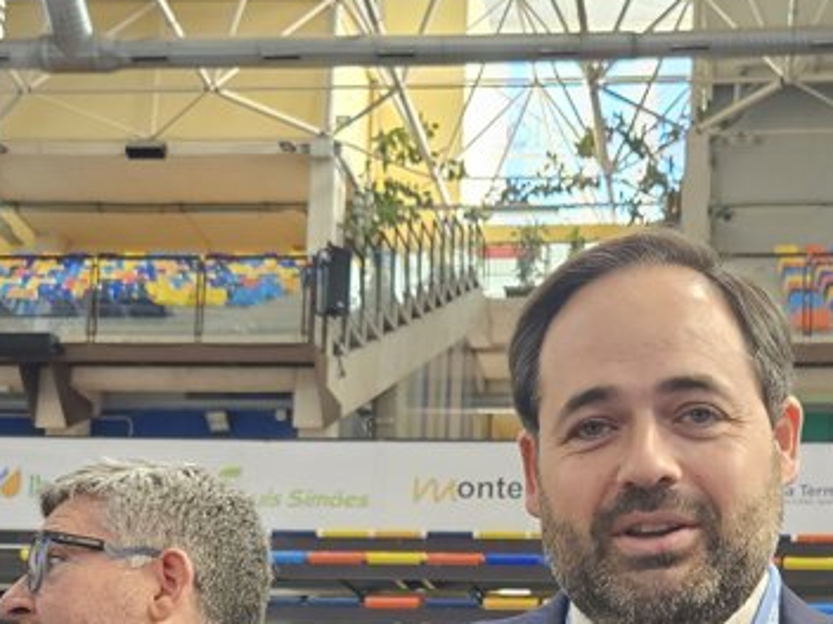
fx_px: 1540
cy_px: 682
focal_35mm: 64
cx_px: 566
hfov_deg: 30.0
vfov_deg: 21.8
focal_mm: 5.4
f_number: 1.8
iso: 160
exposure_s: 1/100
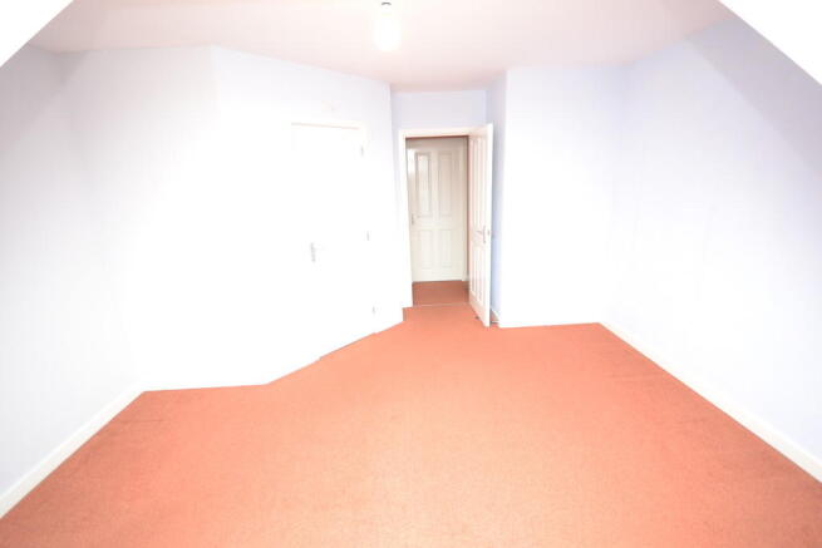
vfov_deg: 77.4
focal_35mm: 15
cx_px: 411
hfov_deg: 100.4
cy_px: 274
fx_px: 343
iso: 720
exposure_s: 1/60
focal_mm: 10
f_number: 4
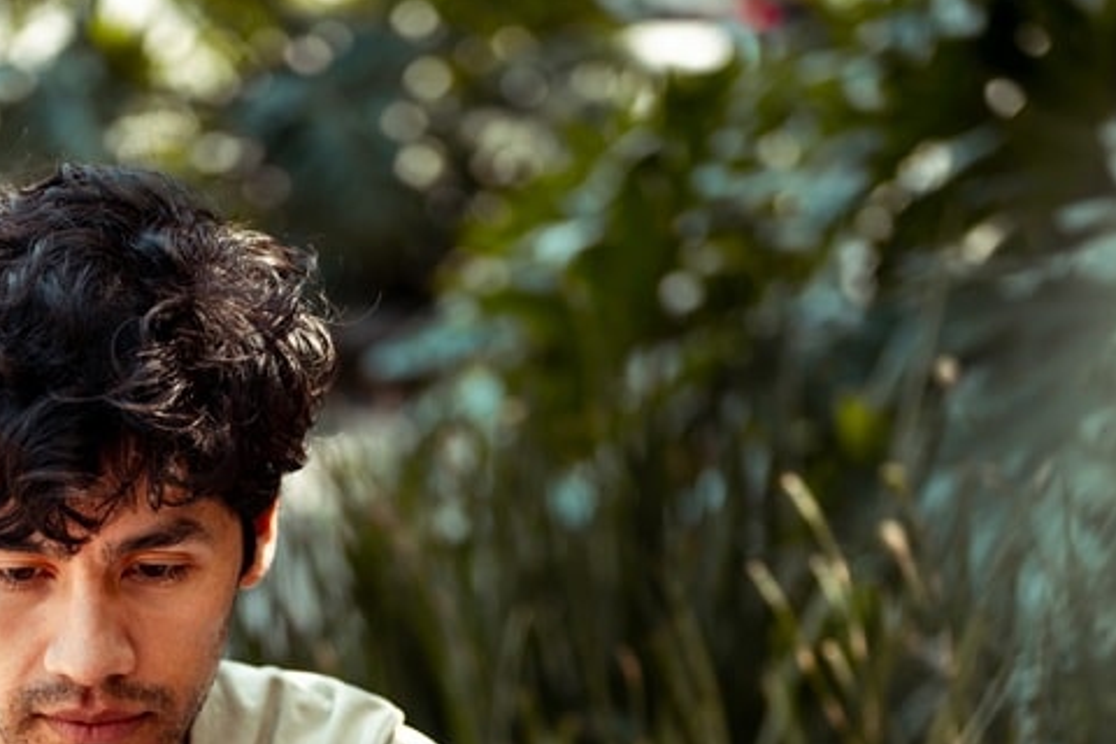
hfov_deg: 16.3
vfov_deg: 10.8
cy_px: 914
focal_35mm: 125
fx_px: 3875
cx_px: 363
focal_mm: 50
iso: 80
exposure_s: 1/160
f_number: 1.8
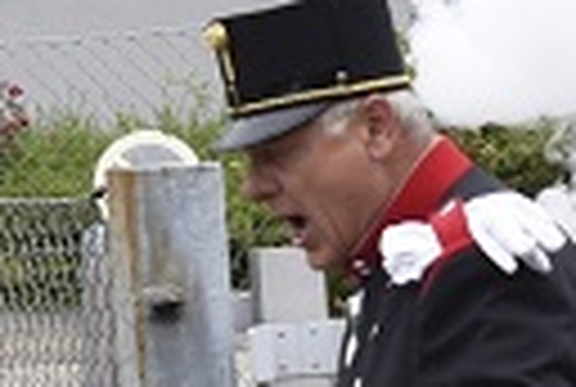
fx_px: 5501
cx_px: 27
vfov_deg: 4.0
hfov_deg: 6.0
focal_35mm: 343
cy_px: 295
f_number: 5.6
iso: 400
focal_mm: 44
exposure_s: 1/400
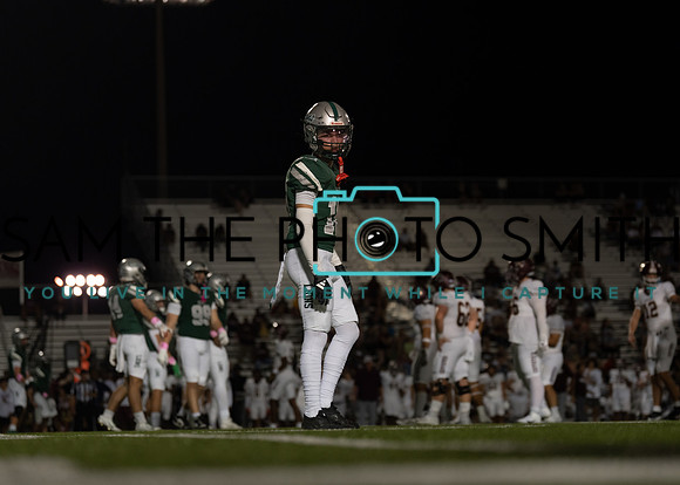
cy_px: 247
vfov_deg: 12.3
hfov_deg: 17.1
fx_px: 2259
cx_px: 341
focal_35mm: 117
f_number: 2.8
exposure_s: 1/1000
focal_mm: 99
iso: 1000
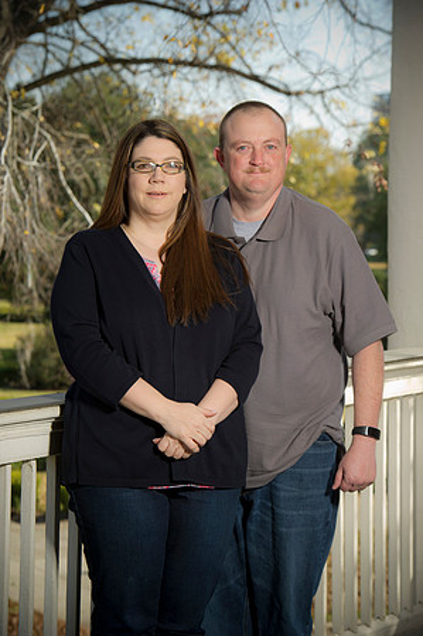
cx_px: 212
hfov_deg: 11.2
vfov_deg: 16.8
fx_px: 2155
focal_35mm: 122
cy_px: 318
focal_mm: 122
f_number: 8
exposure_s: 1/125
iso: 160
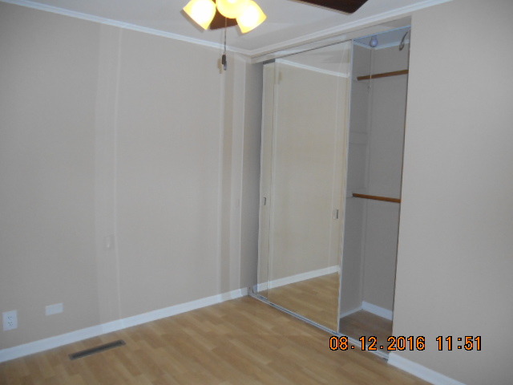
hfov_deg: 67.3
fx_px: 385
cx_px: 256
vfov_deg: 53.1
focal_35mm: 26
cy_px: 192
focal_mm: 4.7
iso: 280
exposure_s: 1/25
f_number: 3.4
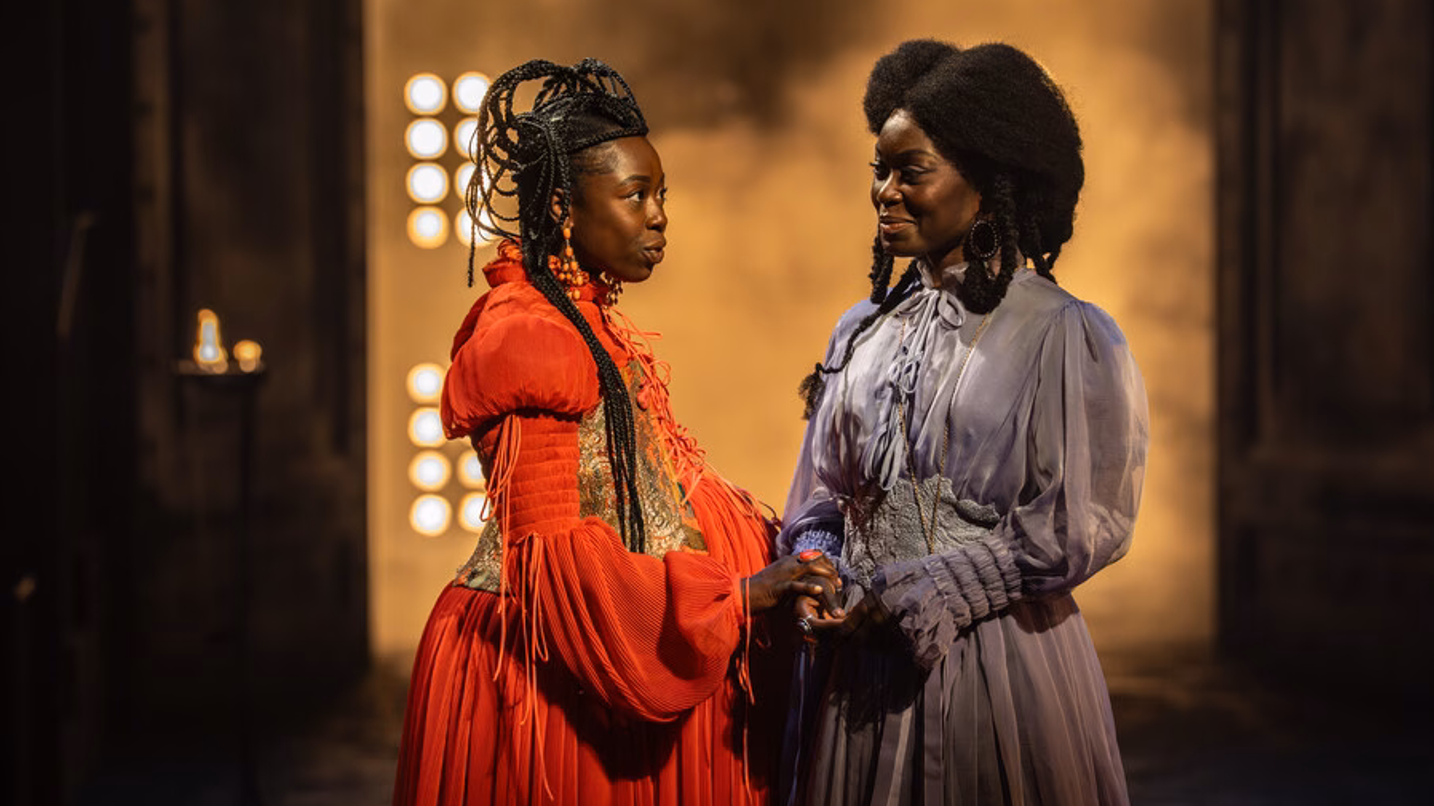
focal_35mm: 210
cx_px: 717
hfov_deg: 10.3
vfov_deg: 5.8
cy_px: 345
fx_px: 7985
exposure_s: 1/160
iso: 1600
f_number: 4.5
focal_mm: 200
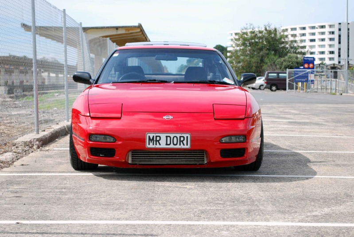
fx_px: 812
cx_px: 177
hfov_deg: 24.6
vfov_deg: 16.6
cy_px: 118
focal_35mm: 82
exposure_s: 1/800
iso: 400
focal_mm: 55
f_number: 6.3
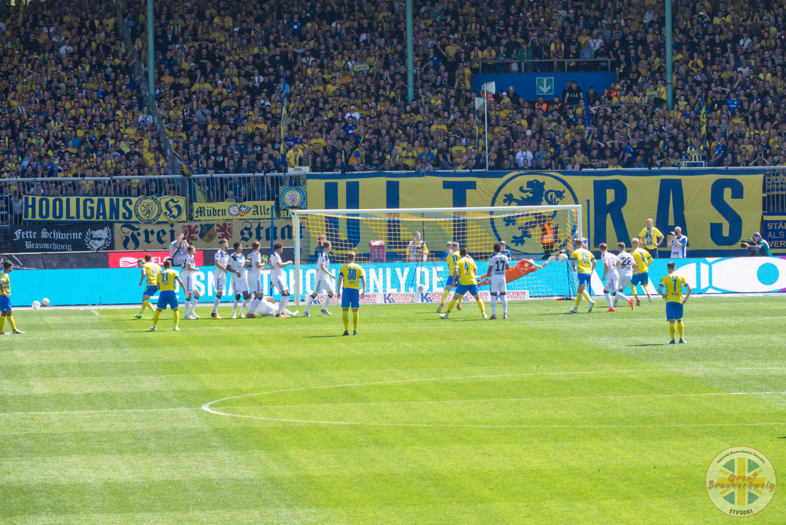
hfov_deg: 7.7
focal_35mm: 266
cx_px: 393
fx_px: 5811
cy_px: 262
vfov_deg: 5.2
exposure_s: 1/200
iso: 200
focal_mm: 97.5
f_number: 8
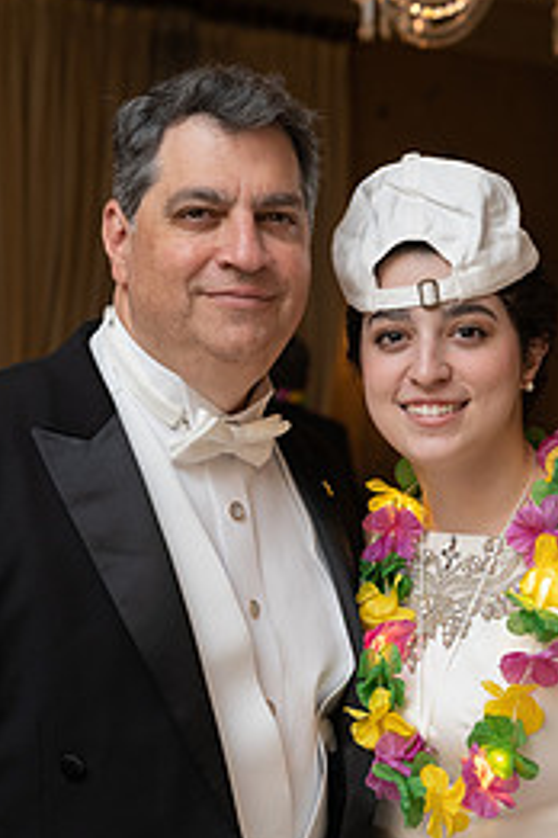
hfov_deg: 14.4
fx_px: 2209
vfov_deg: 21.2
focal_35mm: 95
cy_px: 649
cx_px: 311
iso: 1600
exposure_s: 1/80
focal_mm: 55
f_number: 4
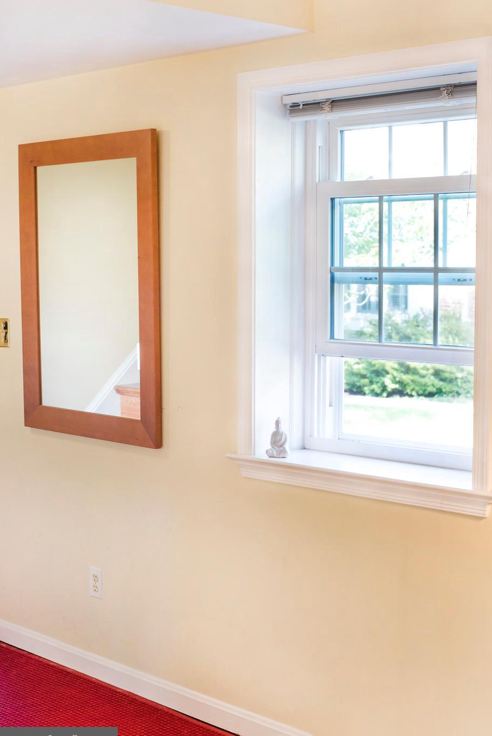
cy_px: 359
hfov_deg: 24.2
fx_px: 1147
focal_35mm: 56
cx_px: 259
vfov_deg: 35.6
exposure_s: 1/125
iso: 1250
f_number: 5
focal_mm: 50
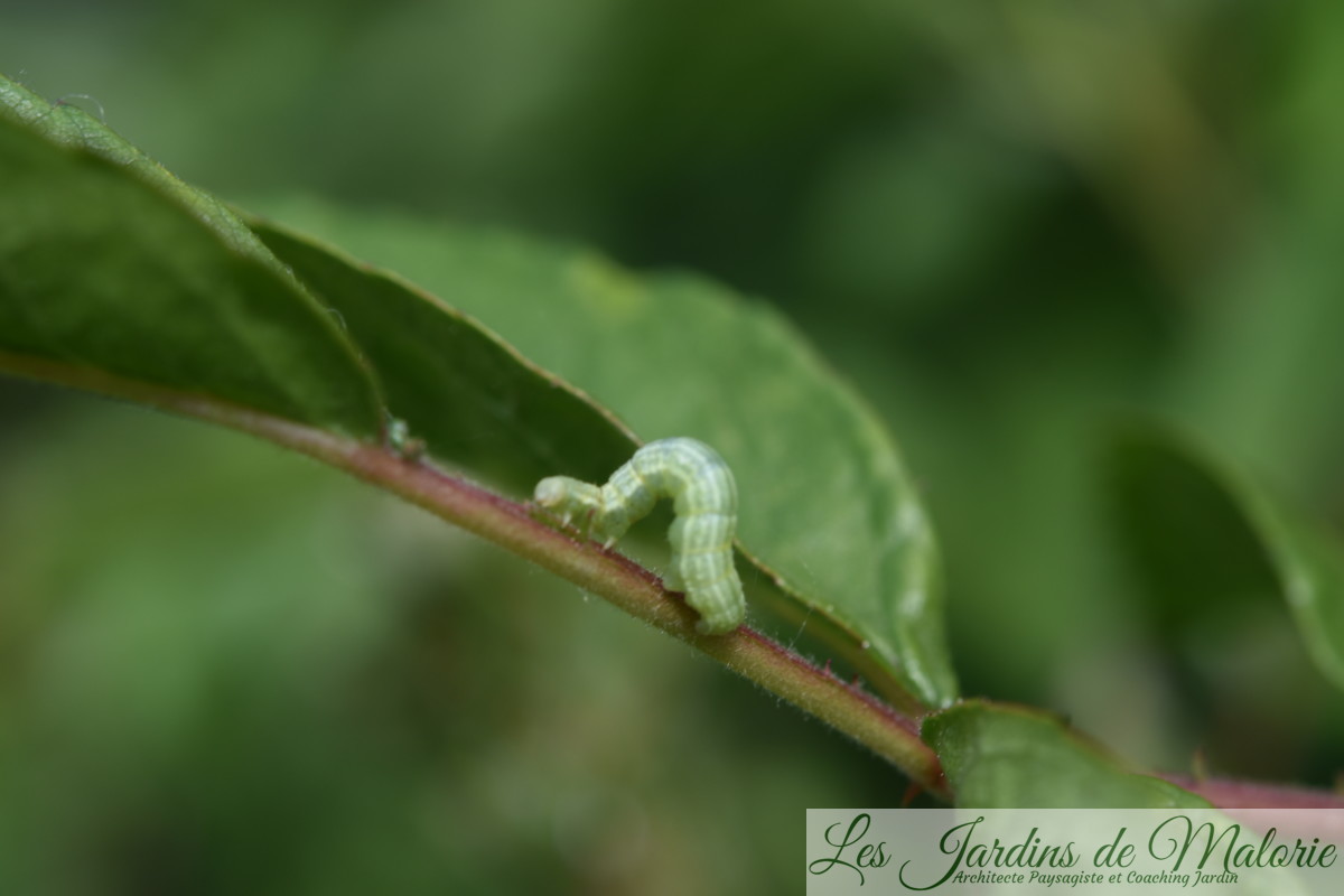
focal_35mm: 90
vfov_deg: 15.2
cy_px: 448
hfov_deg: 22.6
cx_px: 672
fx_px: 3360
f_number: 8
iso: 100
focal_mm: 60
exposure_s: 1/160
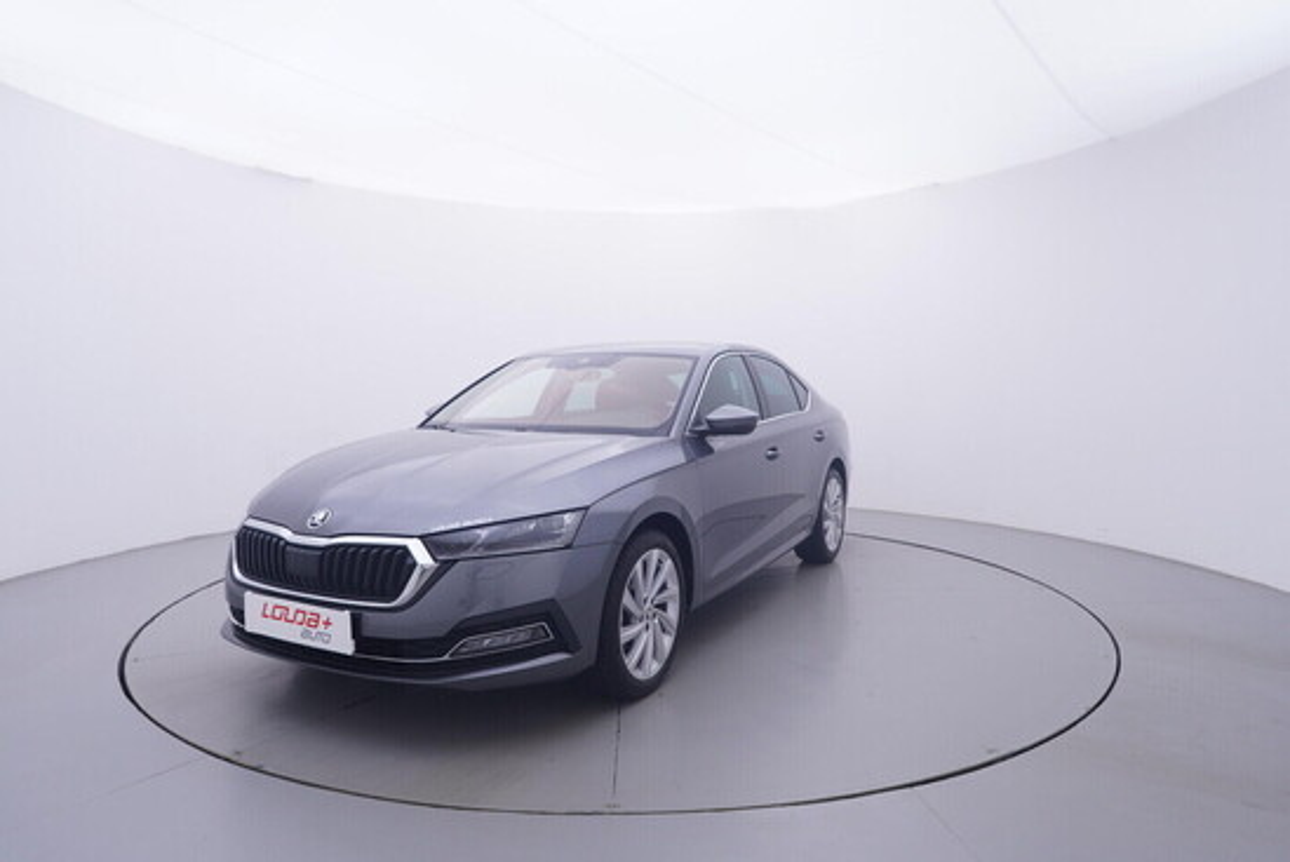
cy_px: 431
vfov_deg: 56.2
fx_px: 807
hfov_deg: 77.3
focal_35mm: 22
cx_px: 645
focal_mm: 15
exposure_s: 1/80
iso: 200
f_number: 5
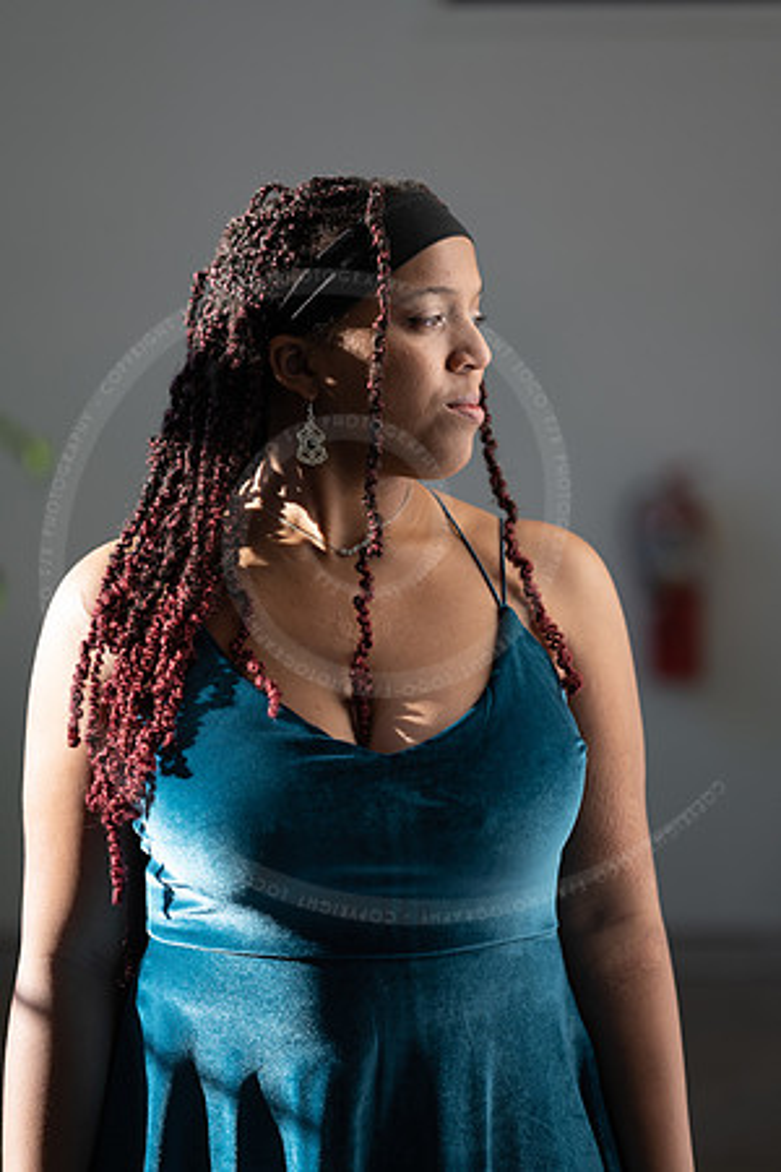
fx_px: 2766
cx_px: 390
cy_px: 586
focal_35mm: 85
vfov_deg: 23.9
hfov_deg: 16.1
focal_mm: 85
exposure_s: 1/1600
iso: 200
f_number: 1.8
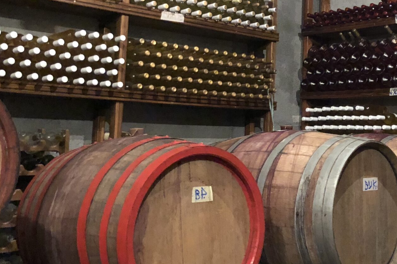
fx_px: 650
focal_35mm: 59
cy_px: 80
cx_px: 328
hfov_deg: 32.8
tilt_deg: +6.7
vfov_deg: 22.8
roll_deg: -0.9
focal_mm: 4
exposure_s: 1/4
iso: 250
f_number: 1.8
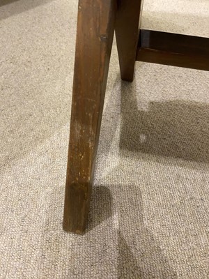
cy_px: 140
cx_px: 104
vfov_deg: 67.3
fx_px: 209
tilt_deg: -52.2
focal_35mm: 26
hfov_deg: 53.1
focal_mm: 4.25
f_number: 1.8
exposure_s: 1/57
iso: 500
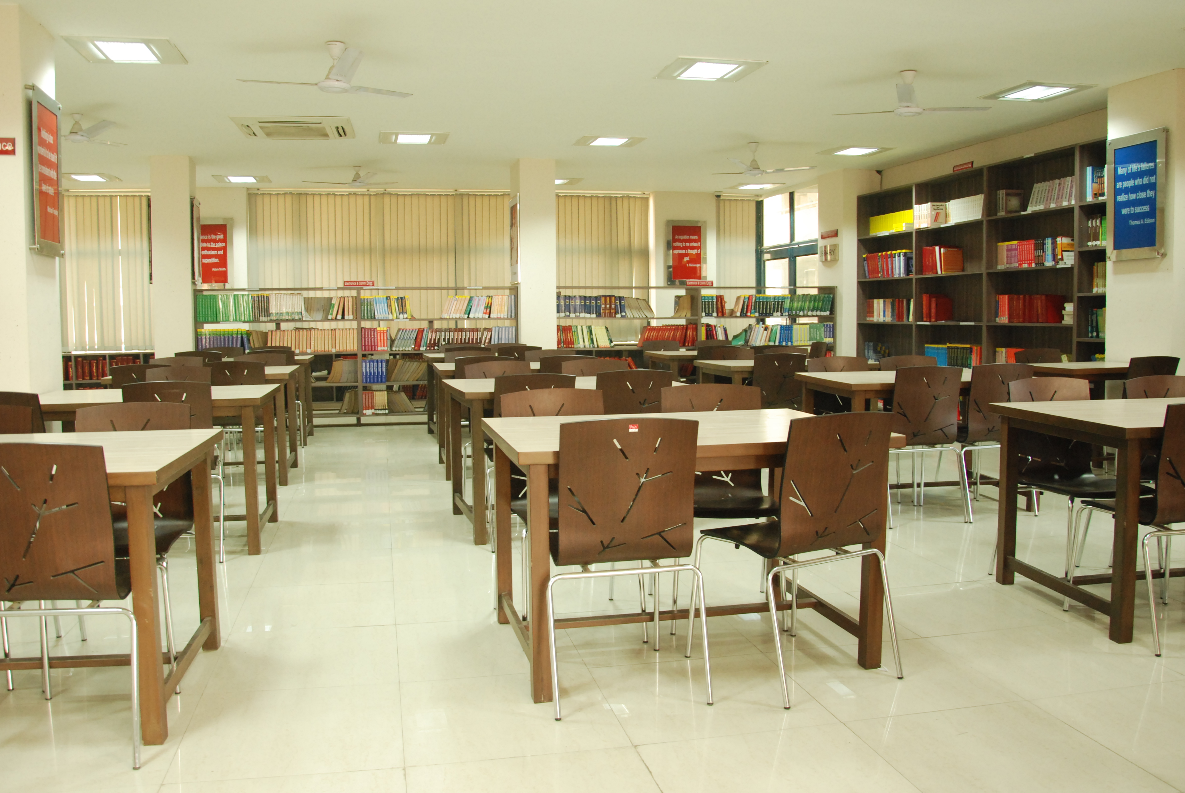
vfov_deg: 37.0
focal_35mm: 36
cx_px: 580
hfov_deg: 53.1
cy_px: 387
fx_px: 1186
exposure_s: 1/40
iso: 800
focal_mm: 22
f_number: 4.5
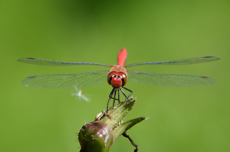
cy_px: 76
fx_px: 669
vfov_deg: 13.0
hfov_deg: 19.5
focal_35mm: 105
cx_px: 115
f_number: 11
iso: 100
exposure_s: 1/100
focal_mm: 70
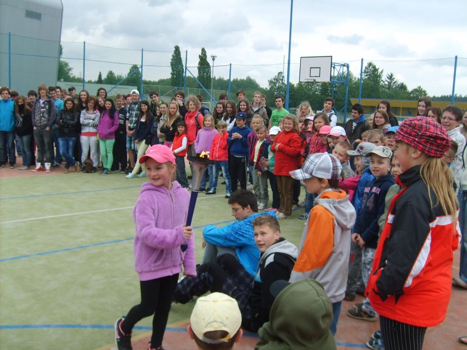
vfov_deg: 40.7
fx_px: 472
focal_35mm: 35
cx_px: 234
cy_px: 175
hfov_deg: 52.6
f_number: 2.8
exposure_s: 1/350
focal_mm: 5.8
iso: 50
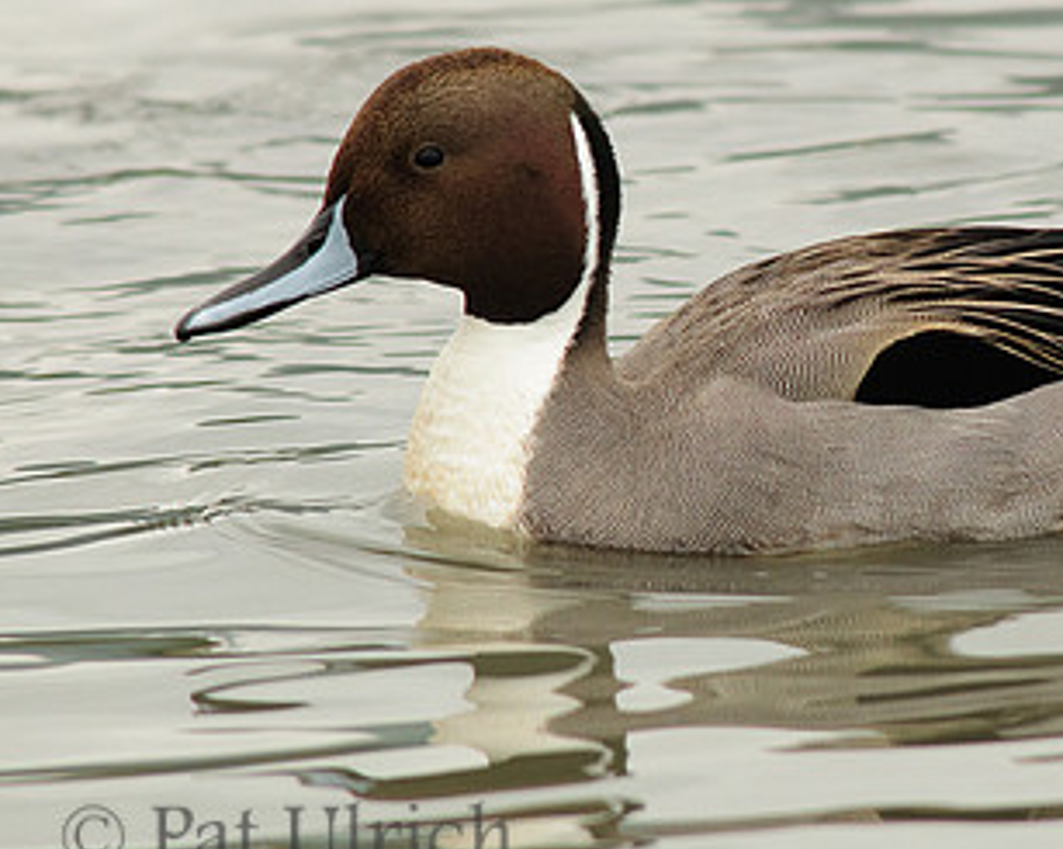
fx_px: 33411
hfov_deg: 1.8
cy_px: 279
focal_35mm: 1063
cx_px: 862
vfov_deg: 1.5
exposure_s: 1/200
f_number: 8
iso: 640
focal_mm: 400
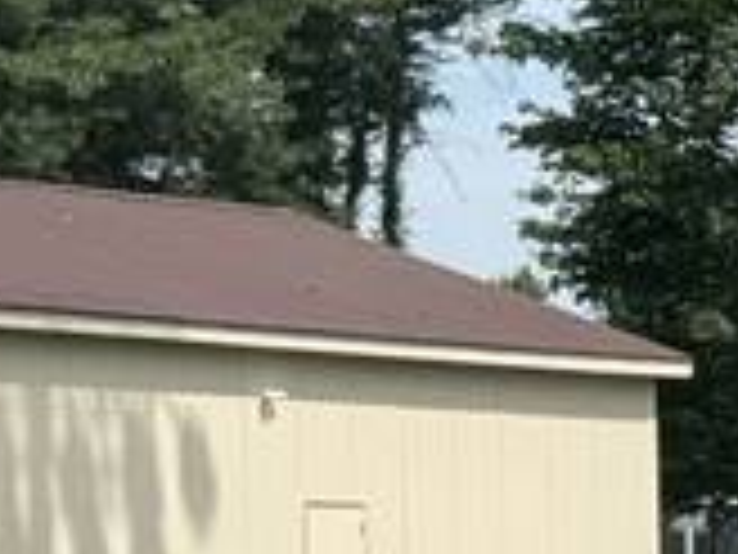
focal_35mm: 300
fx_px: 6396
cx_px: 1584
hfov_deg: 6.4
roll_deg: -0.8
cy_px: 1067
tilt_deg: -3.2
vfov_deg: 4.9
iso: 80
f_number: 1.78
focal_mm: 6.76
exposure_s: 1/4329
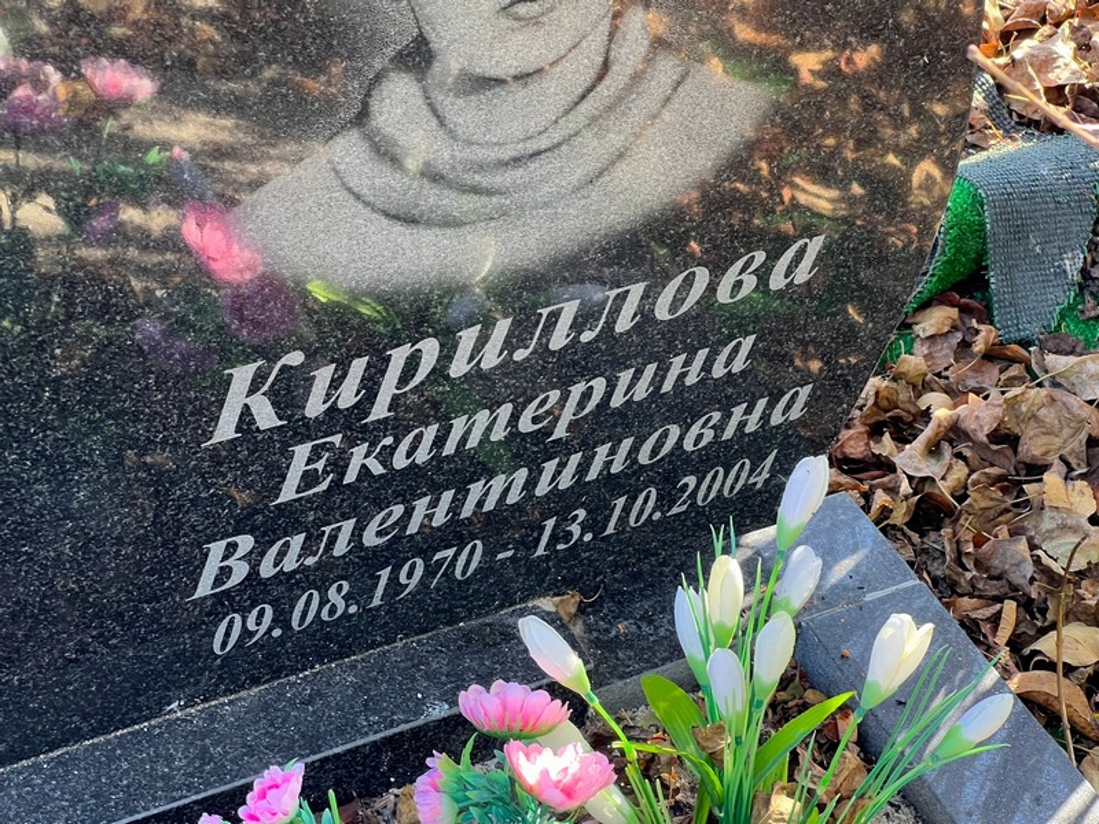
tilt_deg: -40.1
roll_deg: -5.1
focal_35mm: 77
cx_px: 550
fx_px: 2445
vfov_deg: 19.1
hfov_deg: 25.3
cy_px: 412
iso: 160
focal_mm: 9
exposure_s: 1/99
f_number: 2.8
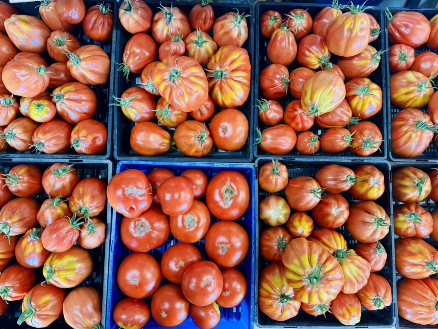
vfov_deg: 56.8
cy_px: 164
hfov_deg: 71.6
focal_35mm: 24
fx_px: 304
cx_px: 219
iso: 500
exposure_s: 1/60
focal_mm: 6.76
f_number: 1.78
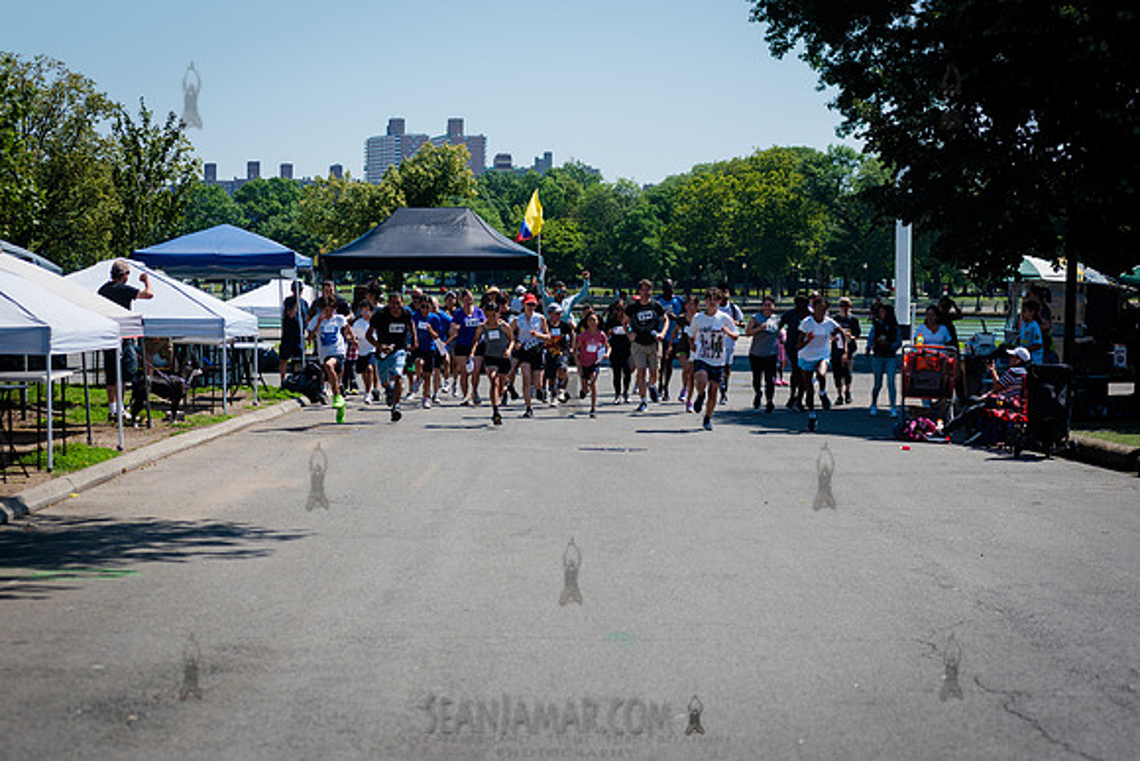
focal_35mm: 80
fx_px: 2534
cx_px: 570
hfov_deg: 25.4
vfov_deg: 17.1
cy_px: 380
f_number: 4
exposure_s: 1/2000
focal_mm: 80
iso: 200
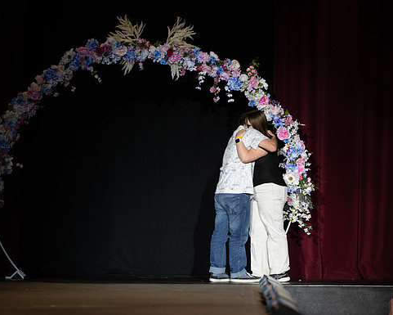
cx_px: 234
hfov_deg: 10.1
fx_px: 2234
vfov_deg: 8.1
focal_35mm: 192
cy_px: 158
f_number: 3.5
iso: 800
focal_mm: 165
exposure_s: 1/640
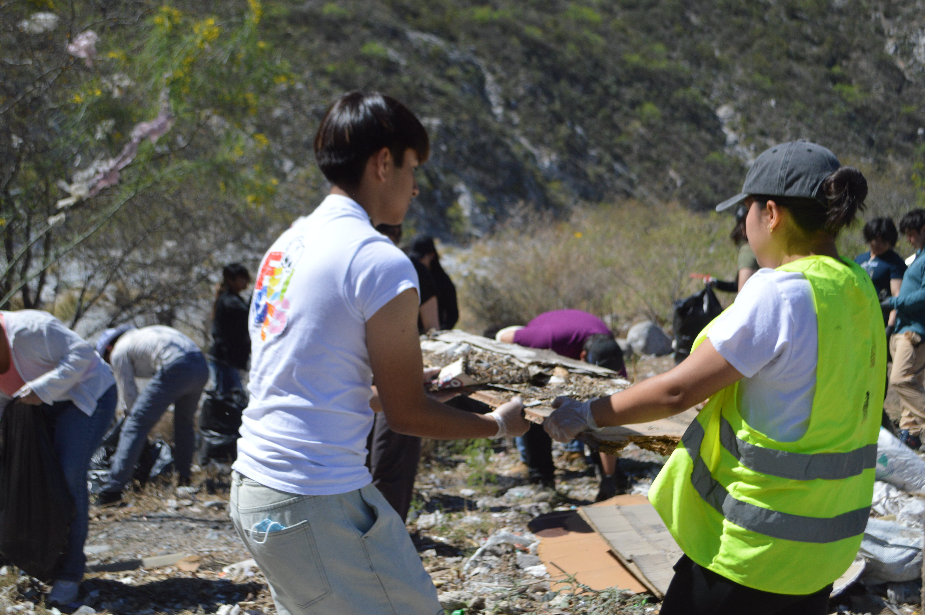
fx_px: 1117
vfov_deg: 30.8
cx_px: 462
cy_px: 308
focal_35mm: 44
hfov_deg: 45.0
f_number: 4.5
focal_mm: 29
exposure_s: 1/3200
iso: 400
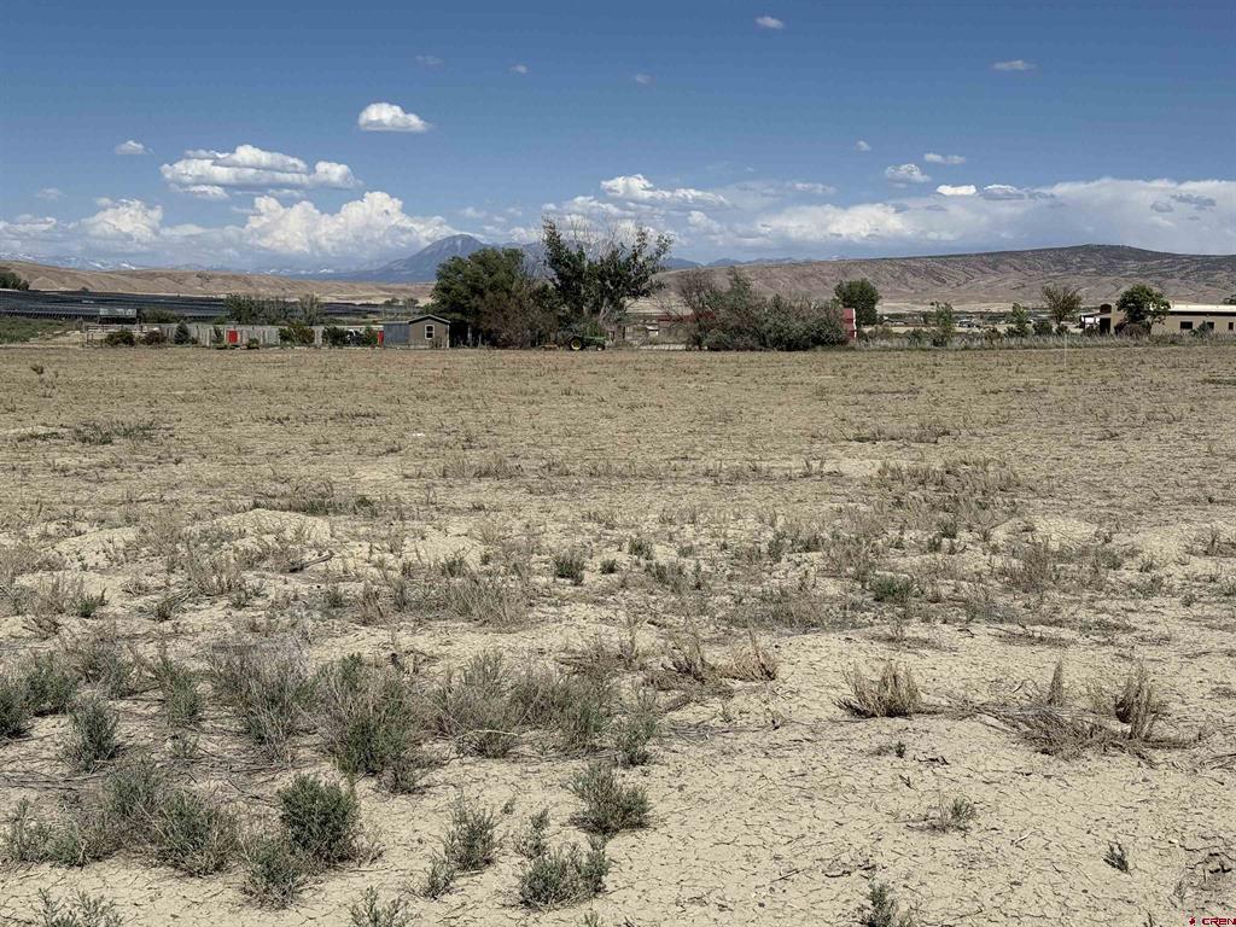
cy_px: 464
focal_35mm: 48
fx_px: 1714
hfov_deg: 39.7
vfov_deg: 30.3
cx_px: 618
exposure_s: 1/11364
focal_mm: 6.76
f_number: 1.78
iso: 64
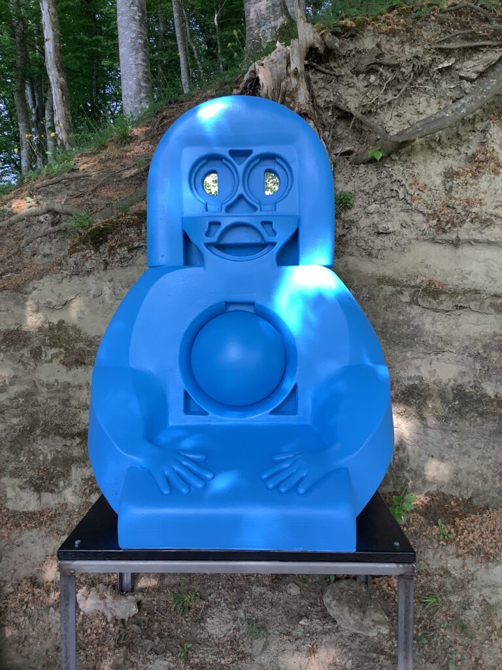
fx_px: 599
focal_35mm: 31
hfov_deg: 45.4
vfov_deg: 58.4
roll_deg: -1.6
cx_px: 251
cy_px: 335
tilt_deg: -3.7
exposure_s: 1/120
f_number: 2.4
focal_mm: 3.3
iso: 32
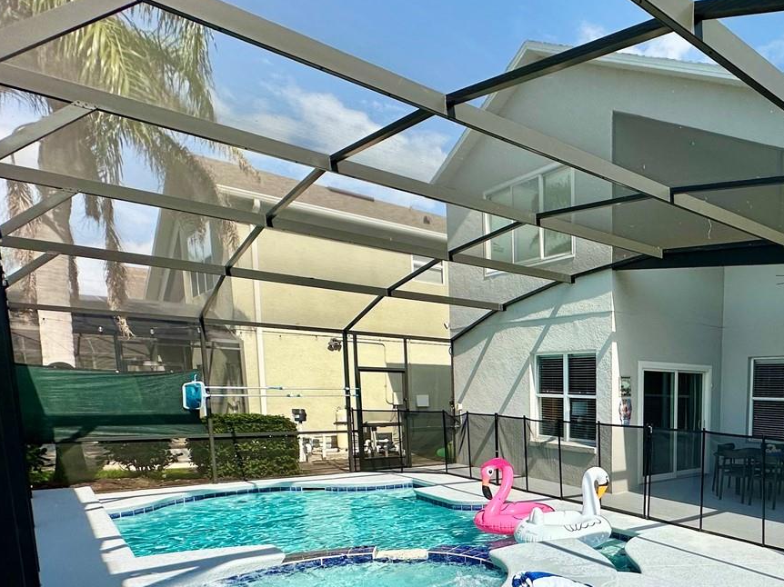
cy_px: 463
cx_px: 689
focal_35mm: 26
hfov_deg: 58.7
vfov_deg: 50.1
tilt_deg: -6.4
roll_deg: -1.2
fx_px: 589
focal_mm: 2.22
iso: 40
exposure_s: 1/2132
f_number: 2.2
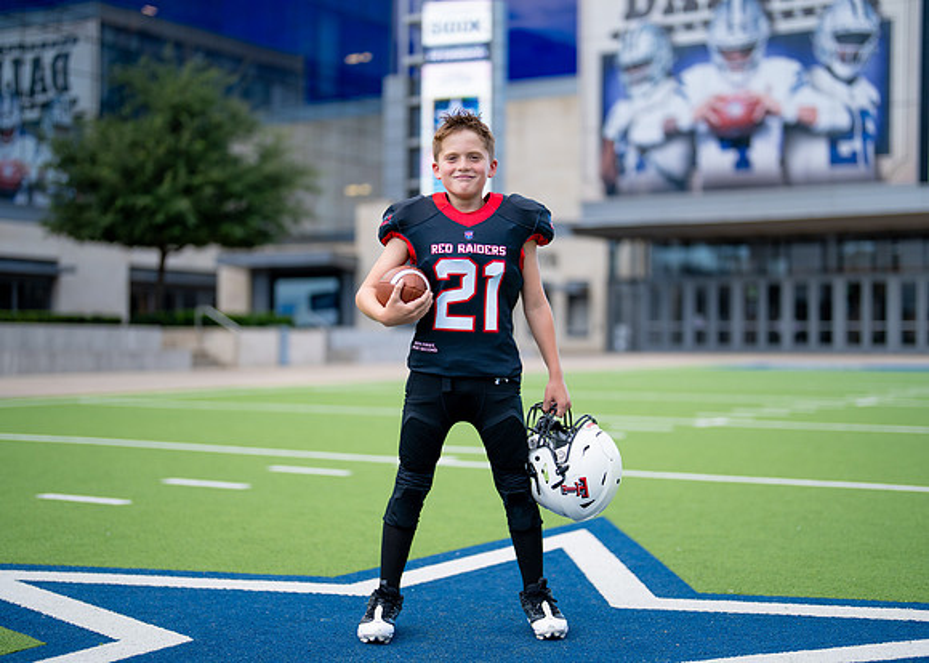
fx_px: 1501
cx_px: 484
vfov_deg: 24.9
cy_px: 348
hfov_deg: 34.4
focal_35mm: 57
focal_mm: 50
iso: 100
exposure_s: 1/1600
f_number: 1.2
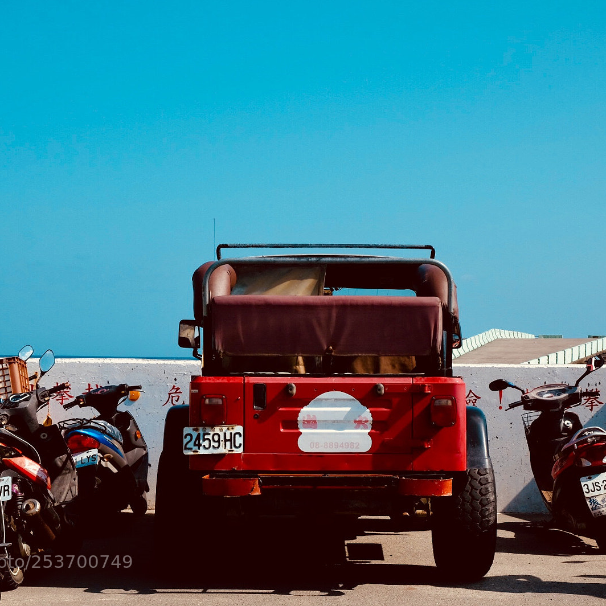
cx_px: 290
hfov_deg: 25.0
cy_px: 303
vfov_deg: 25.0
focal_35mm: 69
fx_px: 1367
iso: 200
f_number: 8
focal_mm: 35.8
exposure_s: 1/600
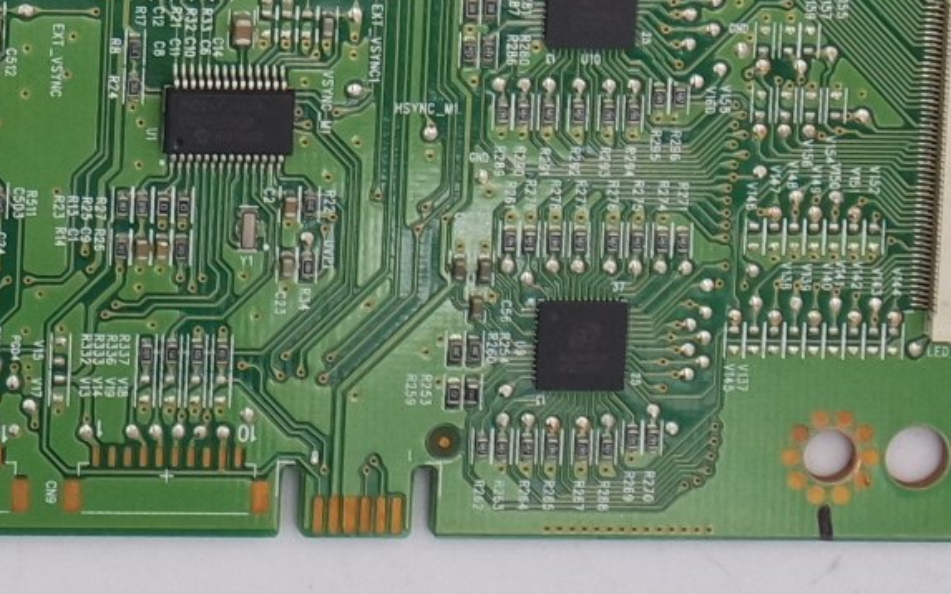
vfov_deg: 5.0
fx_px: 6582
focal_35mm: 254
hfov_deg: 8.2
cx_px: -280
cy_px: -863
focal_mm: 18
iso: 160
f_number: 4.5
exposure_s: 1/125
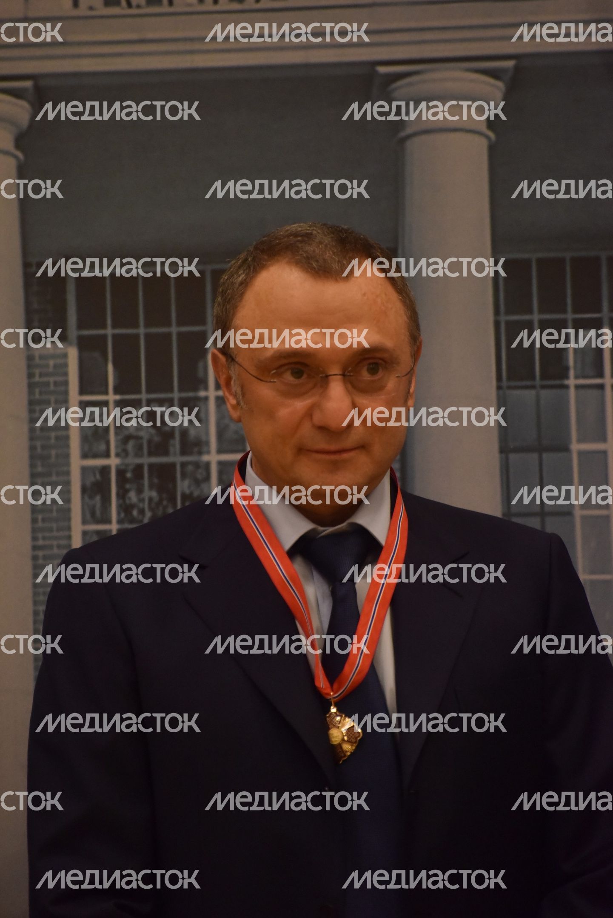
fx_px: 6637
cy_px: 459
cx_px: 306
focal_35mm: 260
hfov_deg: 5.3
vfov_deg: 7.9
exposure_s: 1/160
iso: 2500
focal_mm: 260
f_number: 5.6
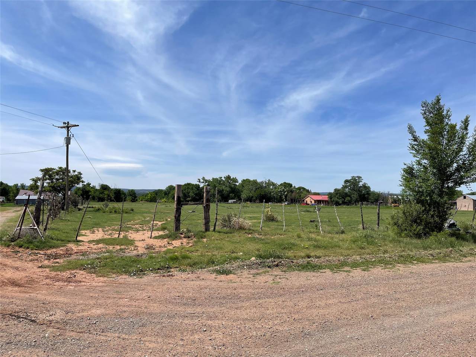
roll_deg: -2.1
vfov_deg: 53.1
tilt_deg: +2.5
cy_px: 178
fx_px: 358
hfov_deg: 67.3
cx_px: 238
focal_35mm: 26
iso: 32
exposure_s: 1/5128
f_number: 1.6
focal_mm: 5.1
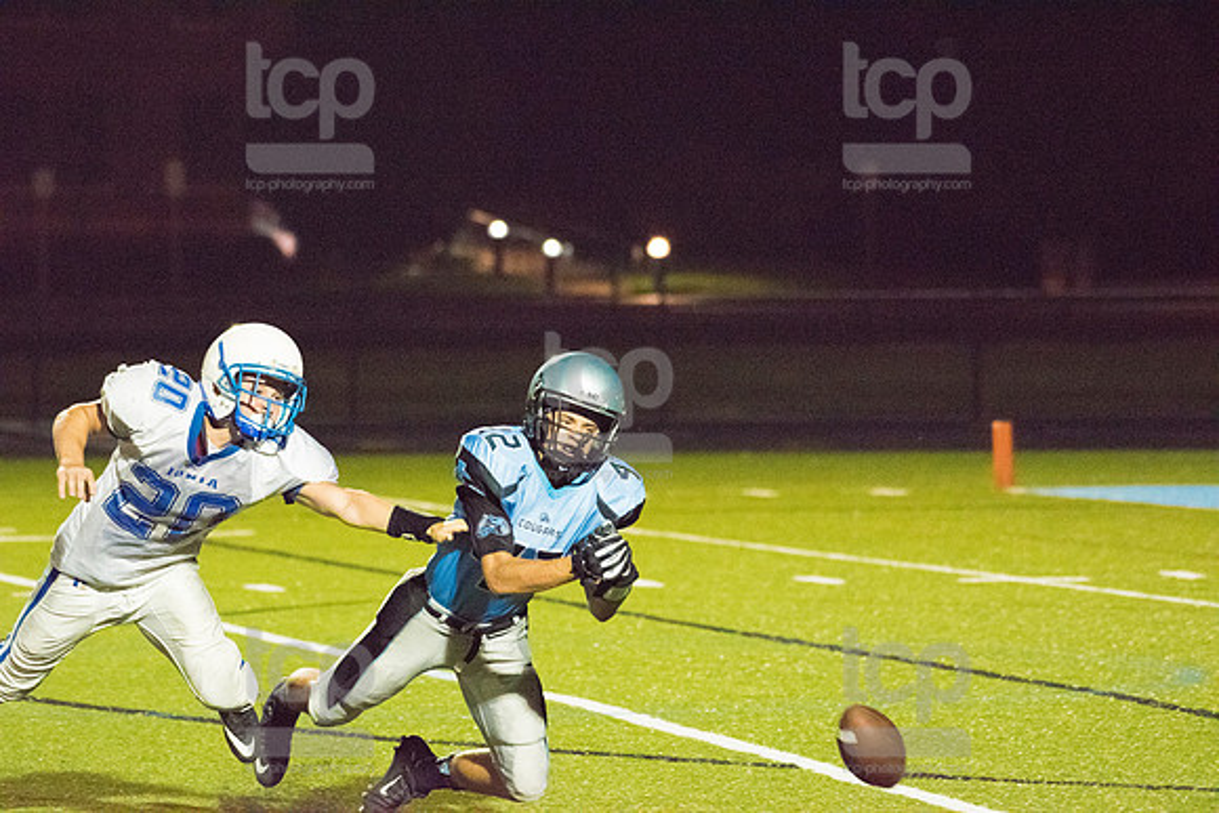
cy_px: 406
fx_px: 7451
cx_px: 610
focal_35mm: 220
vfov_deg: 6.2
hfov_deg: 9.4
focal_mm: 220
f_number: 5.6
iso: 10000
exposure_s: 1/800
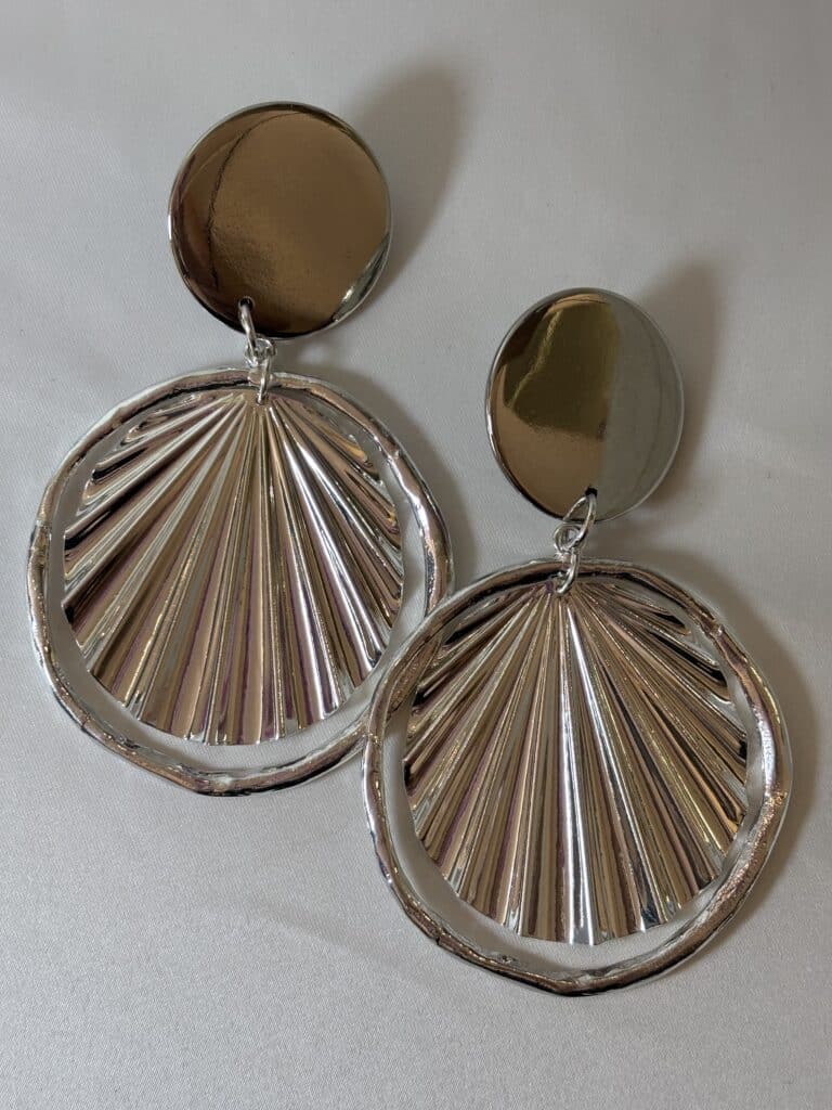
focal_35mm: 52
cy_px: 555
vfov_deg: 36.8
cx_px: 416
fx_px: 1666
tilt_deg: -85.3
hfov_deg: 28.0
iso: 32
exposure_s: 1/142
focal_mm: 5.96
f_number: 1.6
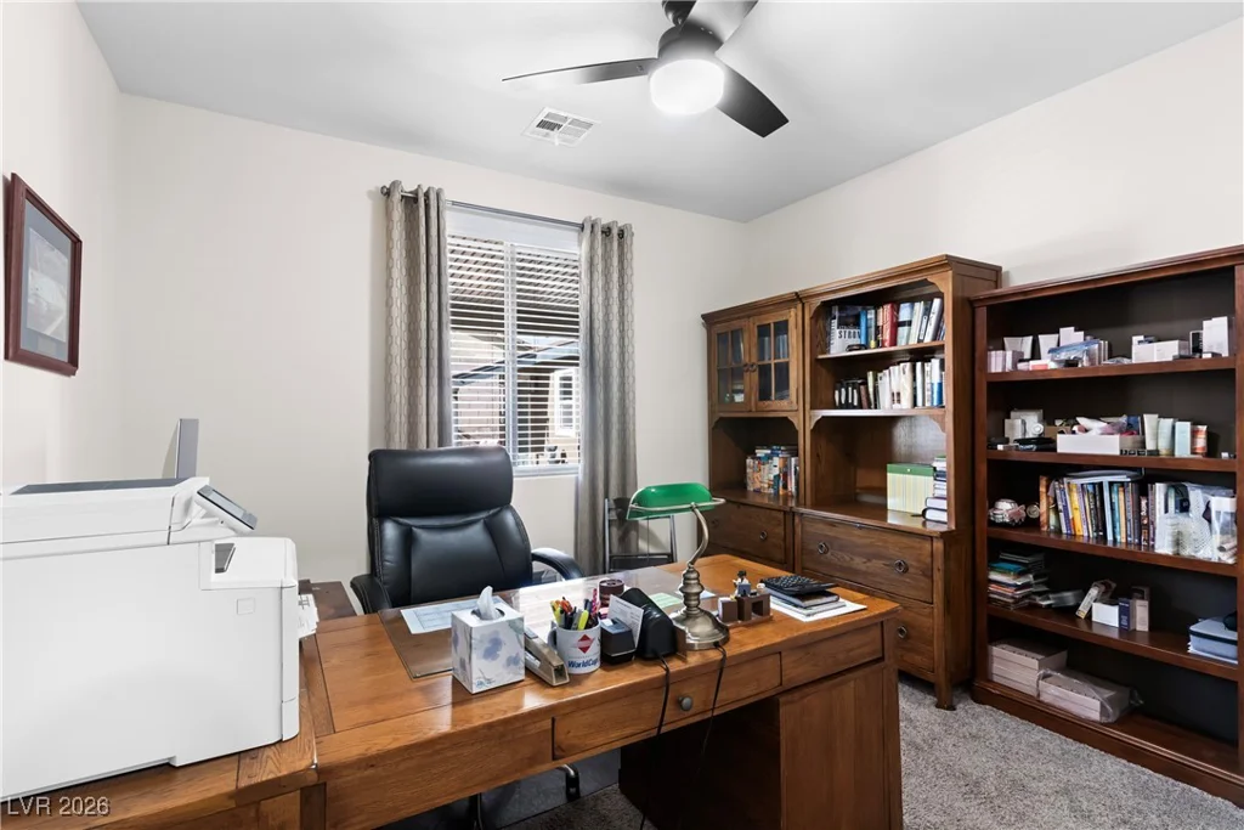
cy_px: 415
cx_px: 622
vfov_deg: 70.5
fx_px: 587
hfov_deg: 93.3
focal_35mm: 17
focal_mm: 17
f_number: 8
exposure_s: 1/4
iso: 400
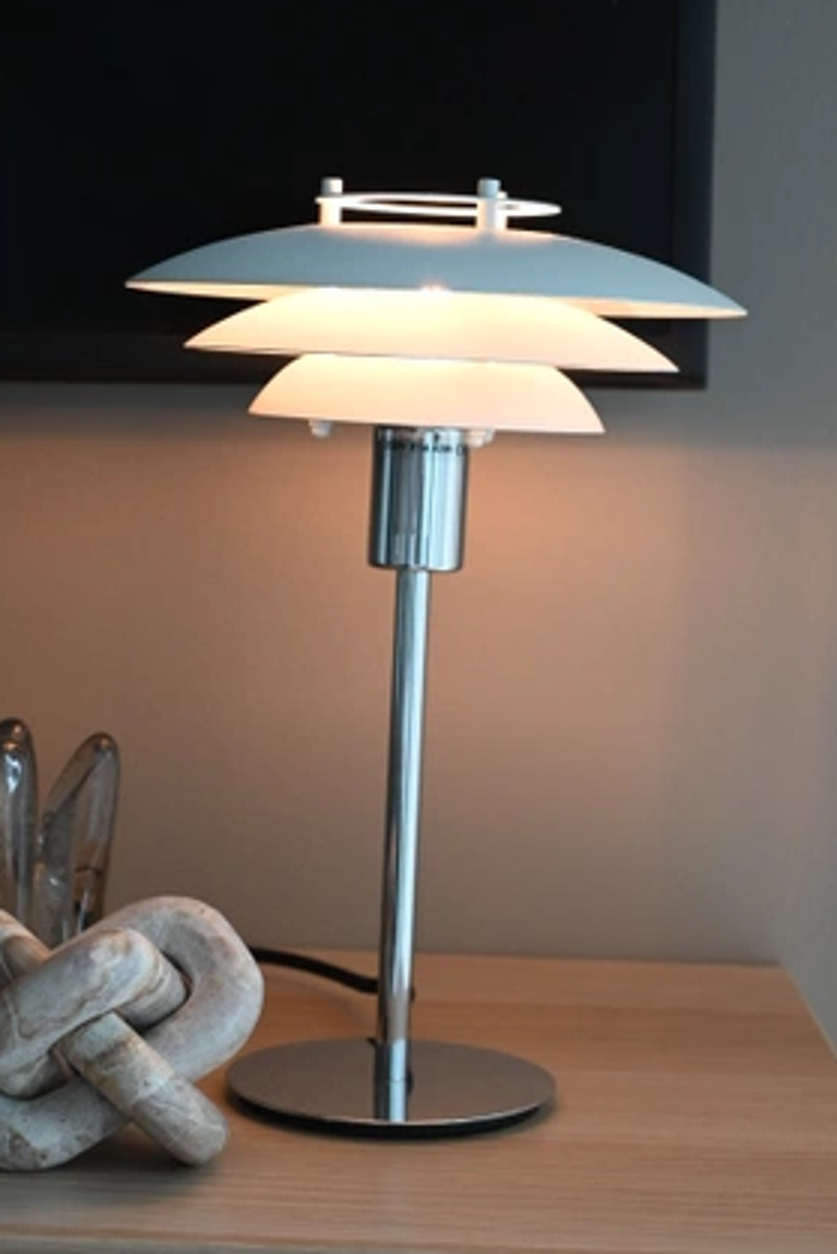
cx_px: 334
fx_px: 2509
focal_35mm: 72
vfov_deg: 28.1
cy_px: 609
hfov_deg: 18.9
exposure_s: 1/50
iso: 800
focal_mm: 47
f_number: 6
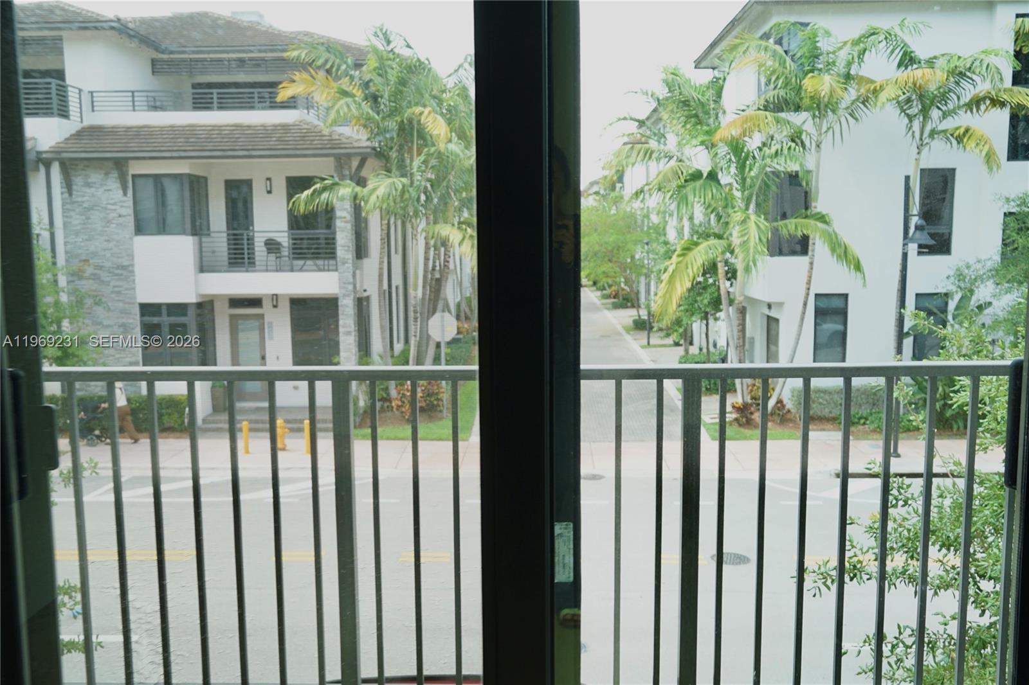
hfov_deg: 60.3
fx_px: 886
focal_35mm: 31
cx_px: 514
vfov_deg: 42.3
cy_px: 342
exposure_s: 1/60
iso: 100
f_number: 4.5
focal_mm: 21
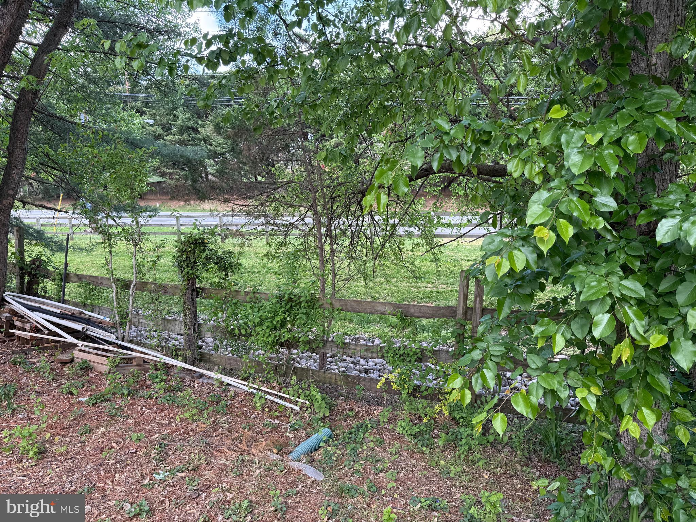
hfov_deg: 71.6
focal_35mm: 24
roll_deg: +2.4
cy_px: 261
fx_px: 483
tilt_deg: -8.9
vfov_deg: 56.8
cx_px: 348
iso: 80
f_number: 1.78
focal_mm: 6.76
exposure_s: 1/209
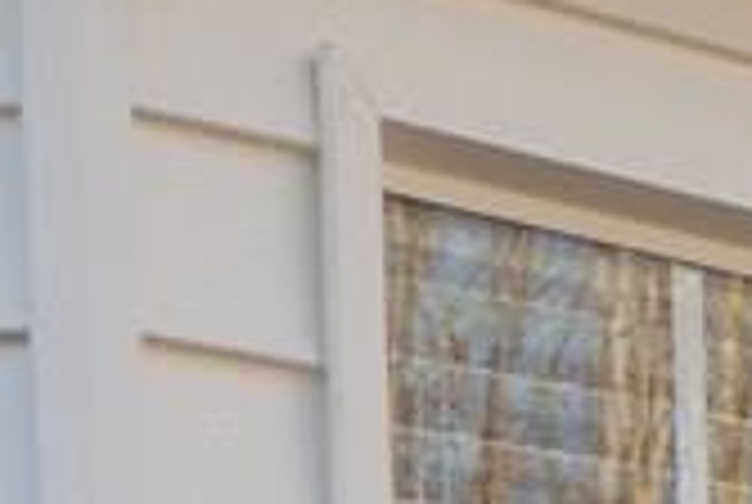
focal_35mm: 191
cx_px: 887
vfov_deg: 6.5
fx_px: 3997
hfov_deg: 10.6
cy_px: 1634
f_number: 3.3
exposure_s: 1/200
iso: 80
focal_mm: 5.3
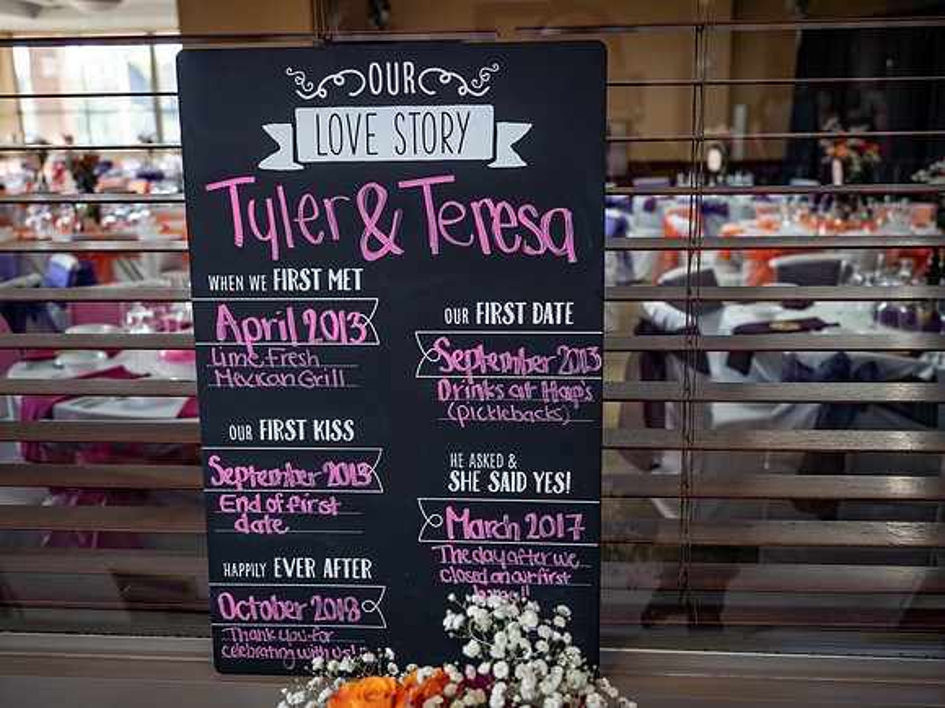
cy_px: 354
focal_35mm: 34
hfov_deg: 54.0
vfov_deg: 41.8
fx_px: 928
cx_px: 472
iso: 200
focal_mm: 17
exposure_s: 1/100
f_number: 2.8
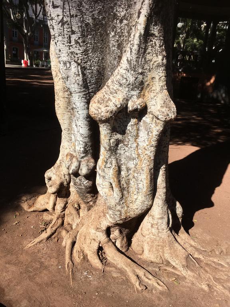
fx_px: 257
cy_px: 154
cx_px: 115
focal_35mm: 29
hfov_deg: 48.2
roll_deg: -6.6
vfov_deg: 61.7
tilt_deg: -17.2
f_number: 2.2
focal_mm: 4.15
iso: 25
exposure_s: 1/1326
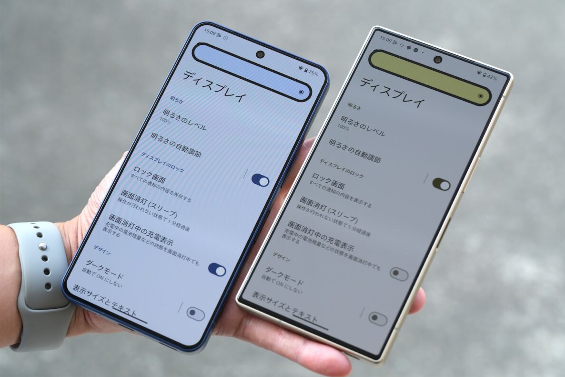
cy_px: 188
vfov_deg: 16.3
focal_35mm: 84
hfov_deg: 24.2
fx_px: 1318
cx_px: 285
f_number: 5
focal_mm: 55
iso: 160
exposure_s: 1/125
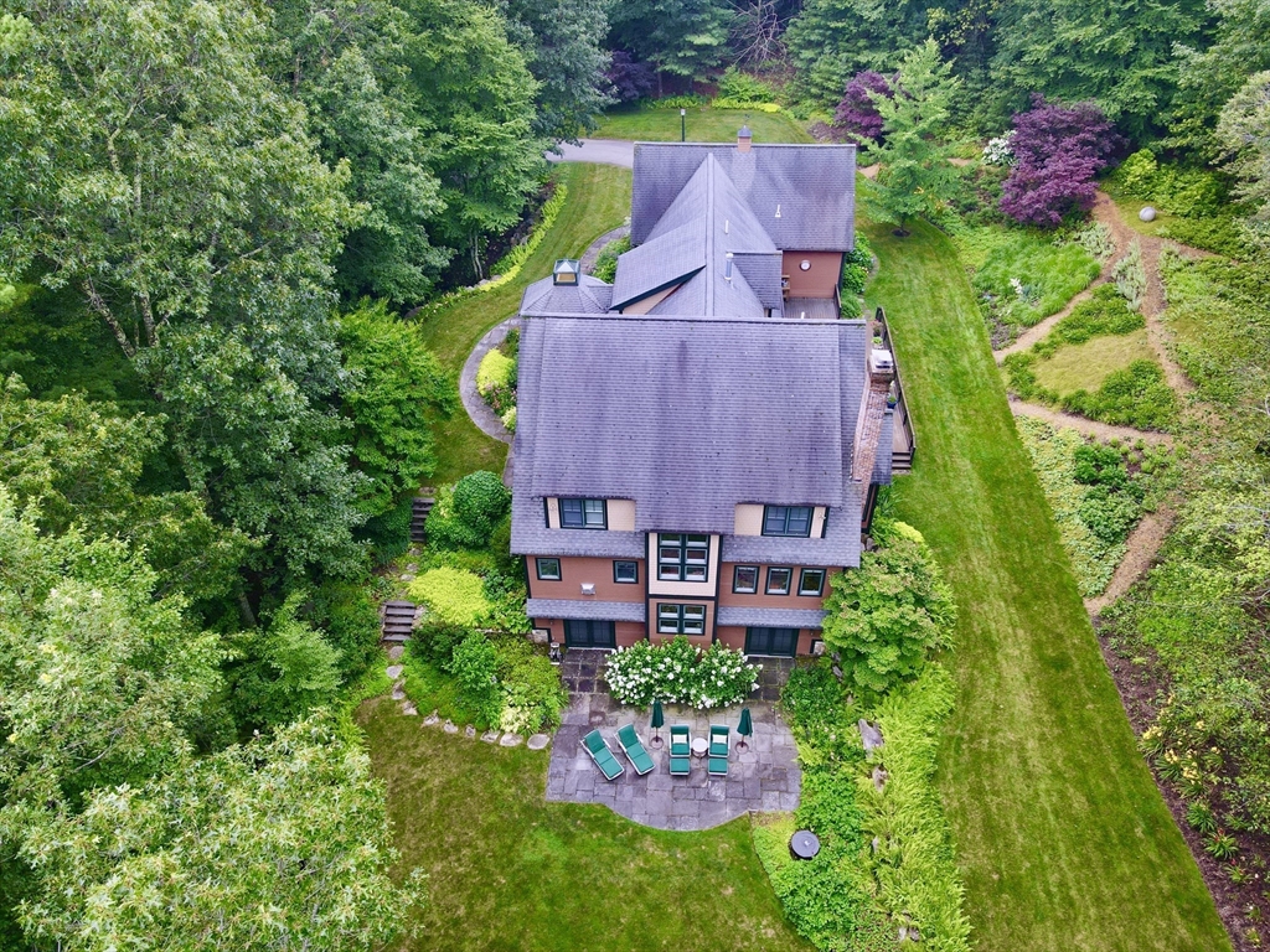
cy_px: 476
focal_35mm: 24
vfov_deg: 56.8
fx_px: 881
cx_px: 635
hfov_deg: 71.6
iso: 100
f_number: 2.8
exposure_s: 1/125
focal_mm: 4.5
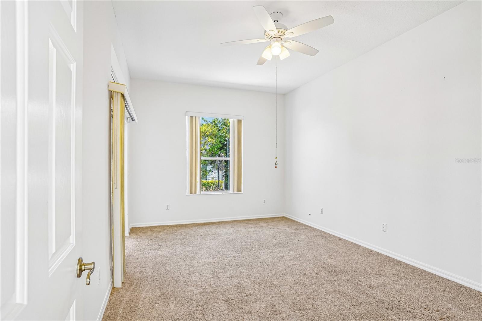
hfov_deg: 93.3
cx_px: 241
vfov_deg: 70.4
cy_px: 160
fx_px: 228
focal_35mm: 17
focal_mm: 17
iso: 400
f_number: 9
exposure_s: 1/25
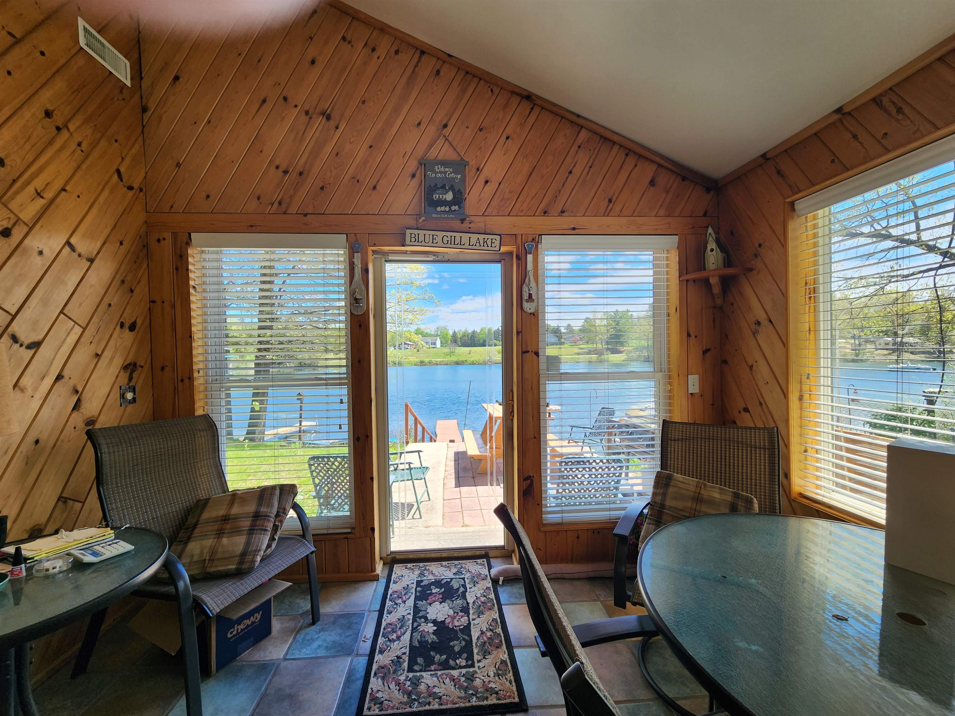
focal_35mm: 13
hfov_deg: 106.2
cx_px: 478
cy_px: 358
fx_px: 359
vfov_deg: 89.9
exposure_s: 1/221
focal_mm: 2.2
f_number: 2.2
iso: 50
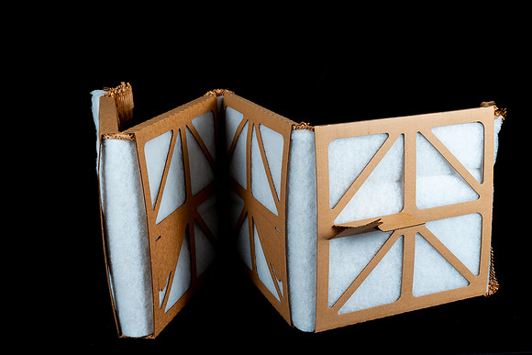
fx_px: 769
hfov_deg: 38.2
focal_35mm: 52
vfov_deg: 26.0
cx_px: 266
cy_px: 178
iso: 160
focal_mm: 52
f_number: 8
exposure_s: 1/125
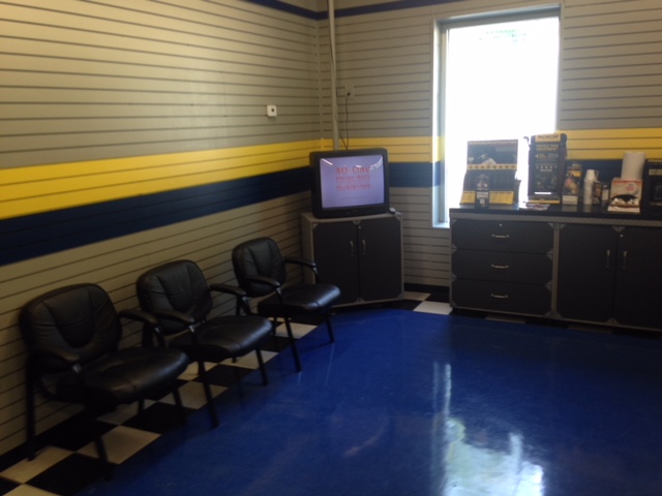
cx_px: 331
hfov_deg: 55.4
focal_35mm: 33
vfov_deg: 42.9
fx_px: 631
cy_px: 248
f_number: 2.4
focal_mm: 4.12
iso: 50
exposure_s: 1/20
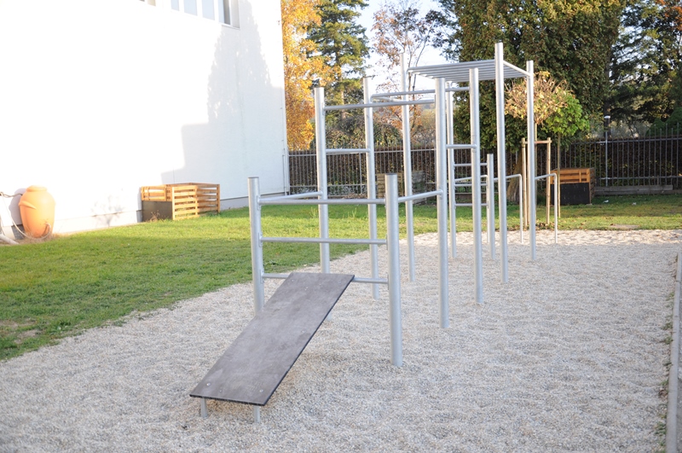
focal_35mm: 38
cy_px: 226
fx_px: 709
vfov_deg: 35.4
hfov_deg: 51.3
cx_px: 341
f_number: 4
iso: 200
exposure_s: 1/200
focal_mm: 25
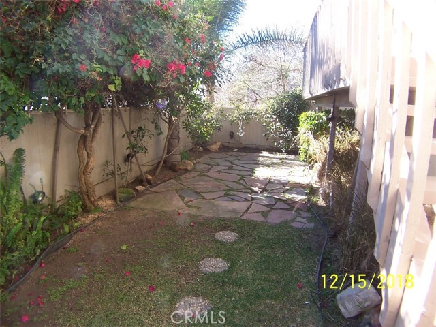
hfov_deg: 55.4
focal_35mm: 33
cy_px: 164
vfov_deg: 42.9
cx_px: 218
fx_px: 416
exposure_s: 1/60
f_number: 3.4
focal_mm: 5.5
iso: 80
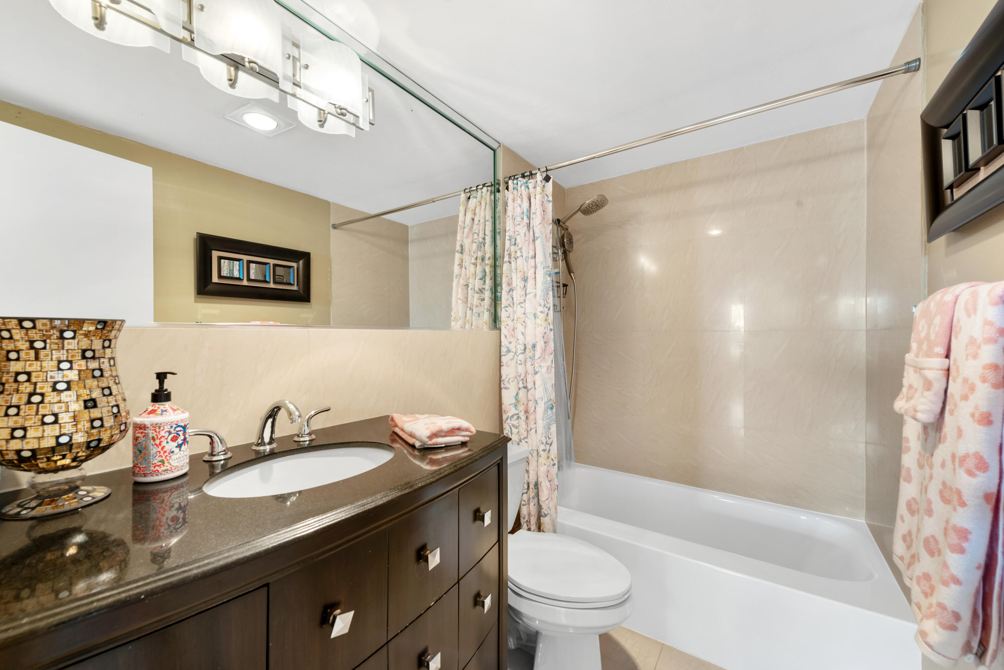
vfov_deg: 81.2
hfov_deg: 104.2
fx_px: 391
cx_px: 502
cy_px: 335
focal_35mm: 14
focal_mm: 14
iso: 125
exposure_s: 1/1.67
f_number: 9
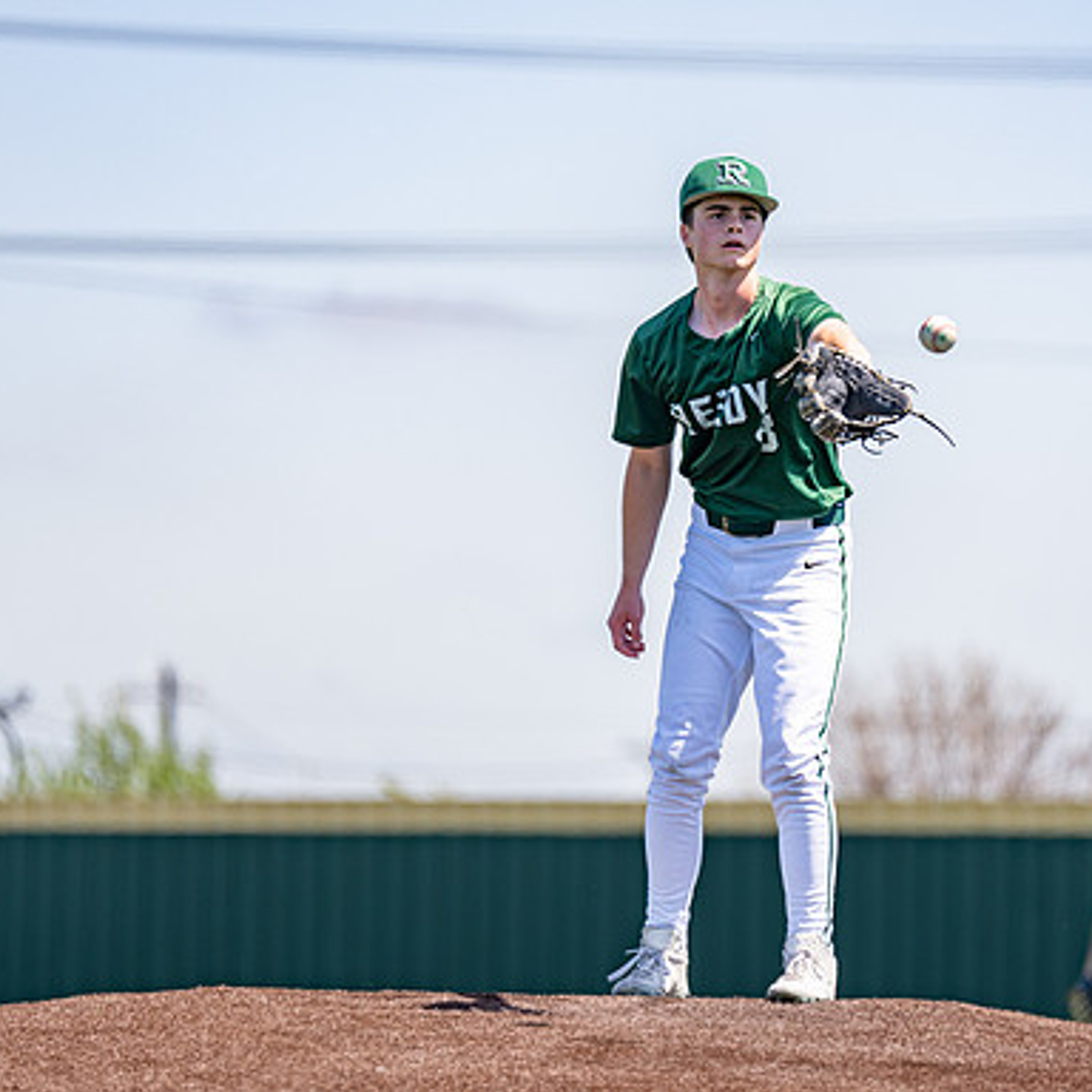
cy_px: 431
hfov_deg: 5.4
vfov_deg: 5.4
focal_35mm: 326
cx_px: 704
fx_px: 11635
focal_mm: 200
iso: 100
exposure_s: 1/1600
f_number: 2.8
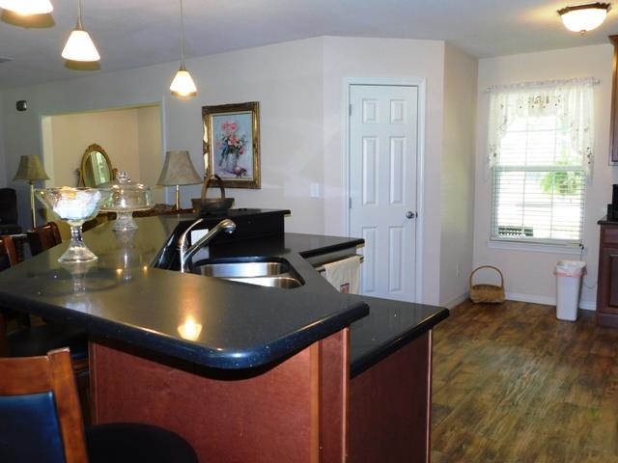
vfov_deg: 46.8
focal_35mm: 30
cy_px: 232
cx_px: 309
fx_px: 536
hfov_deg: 60.0
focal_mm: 5.3
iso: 200
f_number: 3.2
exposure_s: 1/30
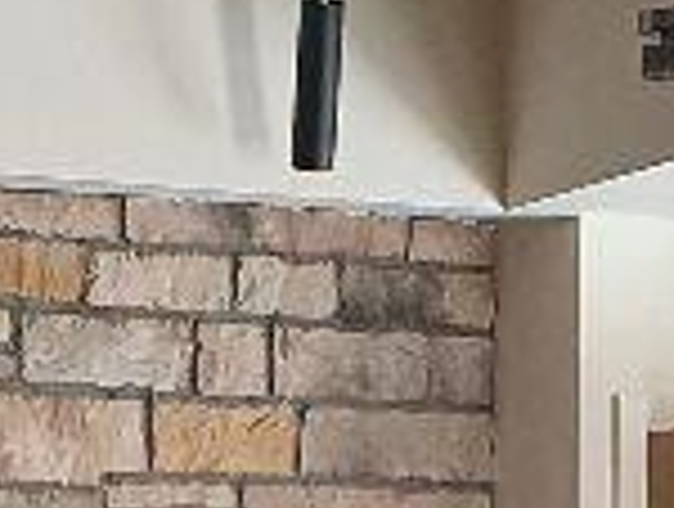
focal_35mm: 208
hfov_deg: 9.5
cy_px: 1488
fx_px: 4056
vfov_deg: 6.6
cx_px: 247
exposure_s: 1/50
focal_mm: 4.32
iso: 320
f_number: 2.4
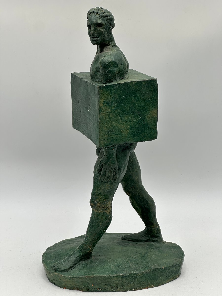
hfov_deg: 19.1
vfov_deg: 25.3
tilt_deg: -14.0
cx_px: 111
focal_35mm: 77
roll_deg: -1.4
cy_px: 148
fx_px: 658
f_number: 2.8
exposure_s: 1/137
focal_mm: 9
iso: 32
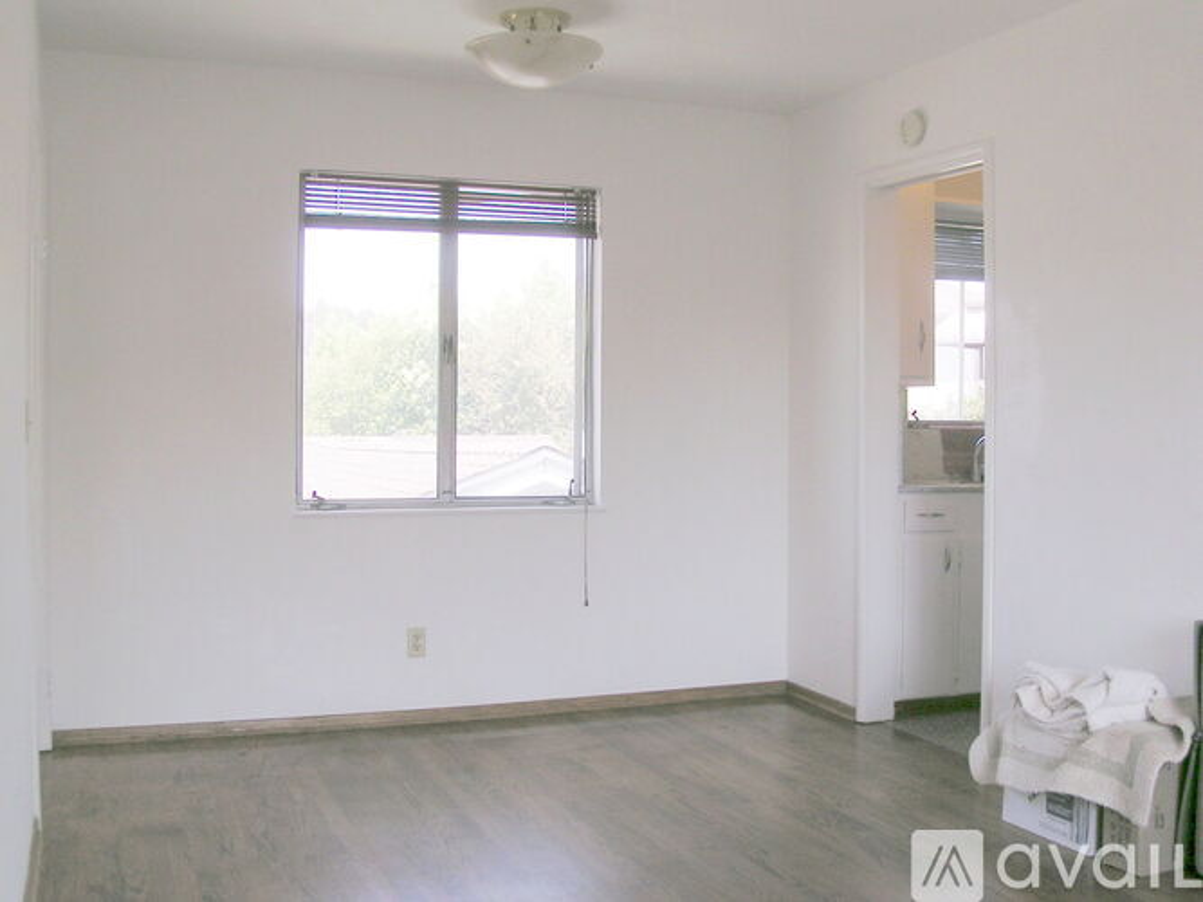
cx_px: 602
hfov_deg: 49.0
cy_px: 451
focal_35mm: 38
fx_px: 1320
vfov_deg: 37.7
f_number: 5.6
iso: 50
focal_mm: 5.8
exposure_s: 1/50
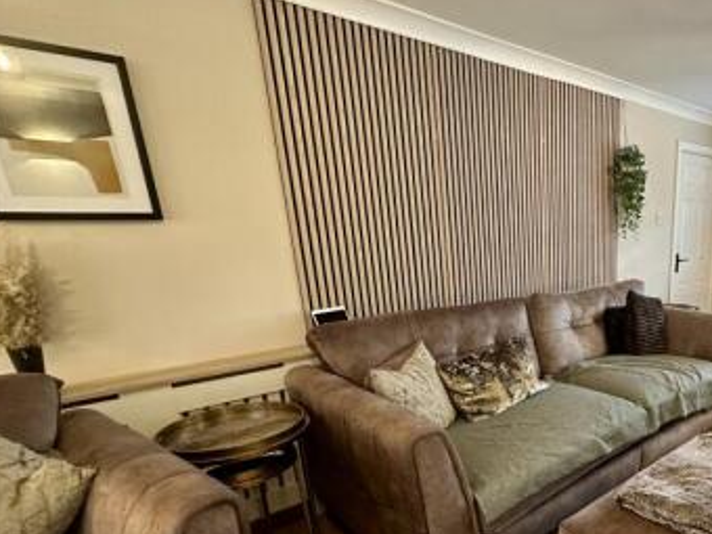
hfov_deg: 64.3
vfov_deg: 55.4
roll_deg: +0.0
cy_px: 365
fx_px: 494
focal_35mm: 24
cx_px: 585
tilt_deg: -16.8
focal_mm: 2.22
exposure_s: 1/50
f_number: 2.2
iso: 800
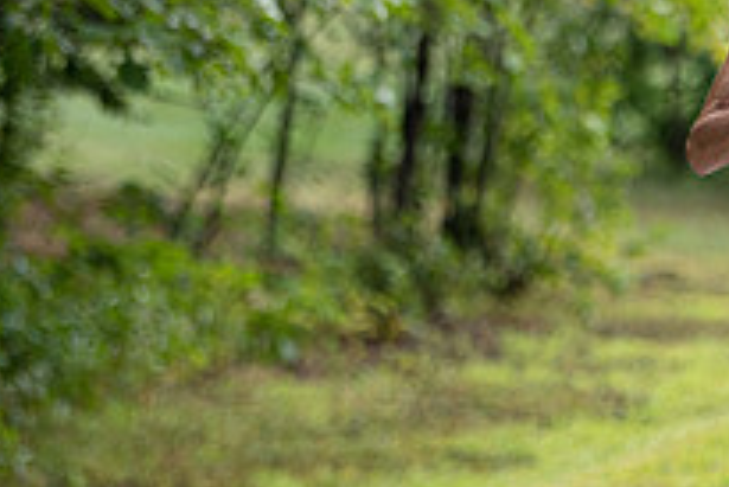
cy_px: 336
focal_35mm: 438
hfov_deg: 4.7
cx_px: 779
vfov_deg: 3.1
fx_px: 8875
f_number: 3.5
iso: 250
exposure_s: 1/400
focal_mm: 155
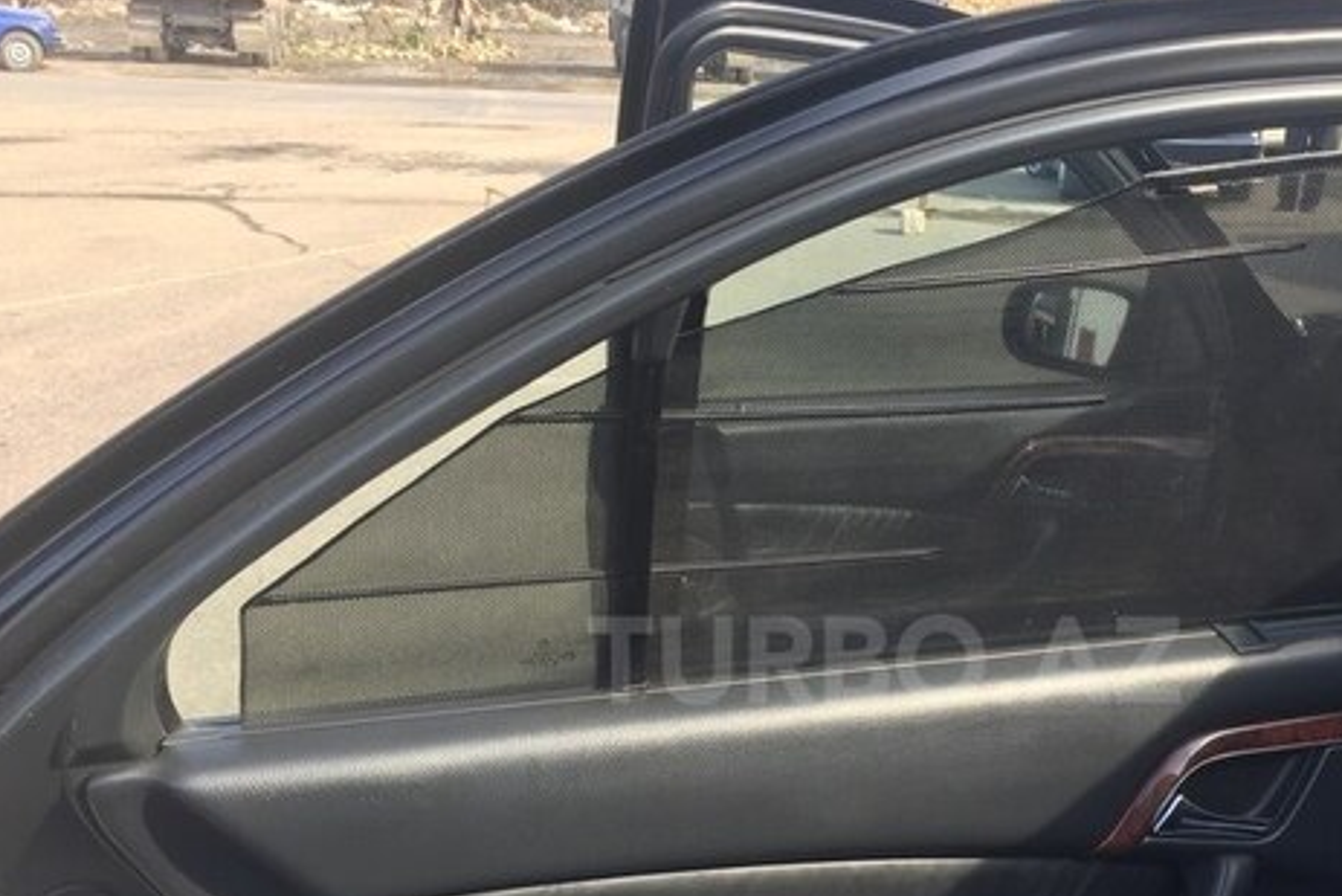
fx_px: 1603
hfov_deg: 44.8
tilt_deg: -24.2
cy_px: 660
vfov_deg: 30.7
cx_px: 884
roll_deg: -1.6
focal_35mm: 43
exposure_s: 1/237
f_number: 2.2
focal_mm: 4.15
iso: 32
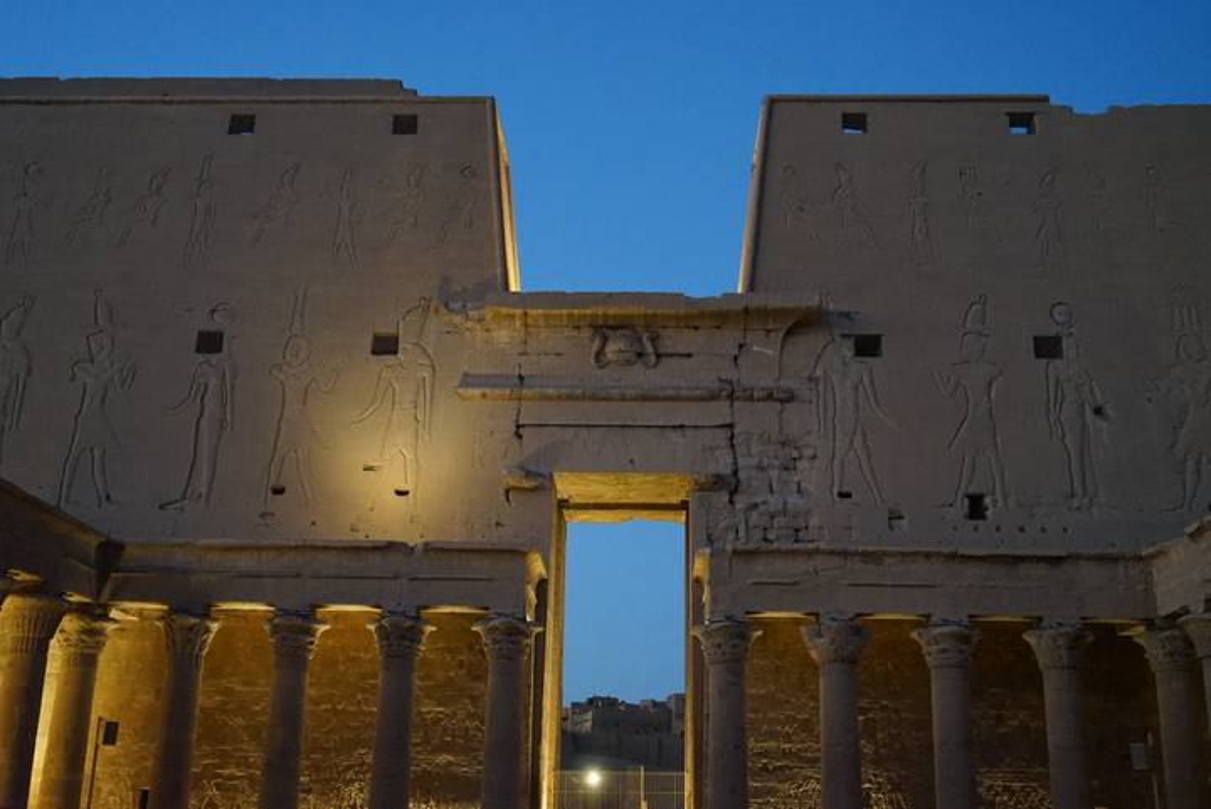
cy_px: 404
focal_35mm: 39
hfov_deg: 49.5
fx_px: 1313
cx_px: 606
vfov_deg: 34.3
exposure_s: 1/80
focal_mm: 39
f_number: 5
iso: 6400
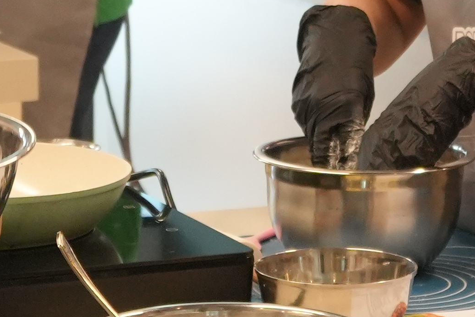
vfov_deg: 7.4
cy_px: -219
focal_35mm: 180
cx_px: 375
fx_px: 2375
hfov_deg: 11.4
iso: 1250
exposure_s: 1/160
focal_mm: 20
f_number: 4
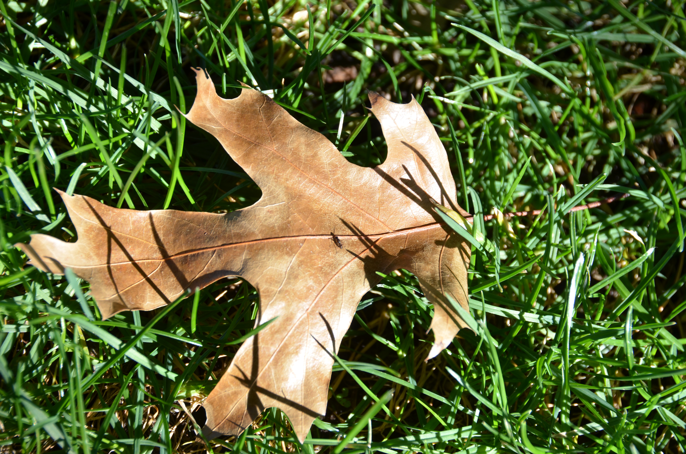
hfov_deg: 14.4
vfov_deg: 9.6
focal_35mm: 142
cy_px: 227
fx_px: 2710
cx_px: 343
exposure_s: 1/250
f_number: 8
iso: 200
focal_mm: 95
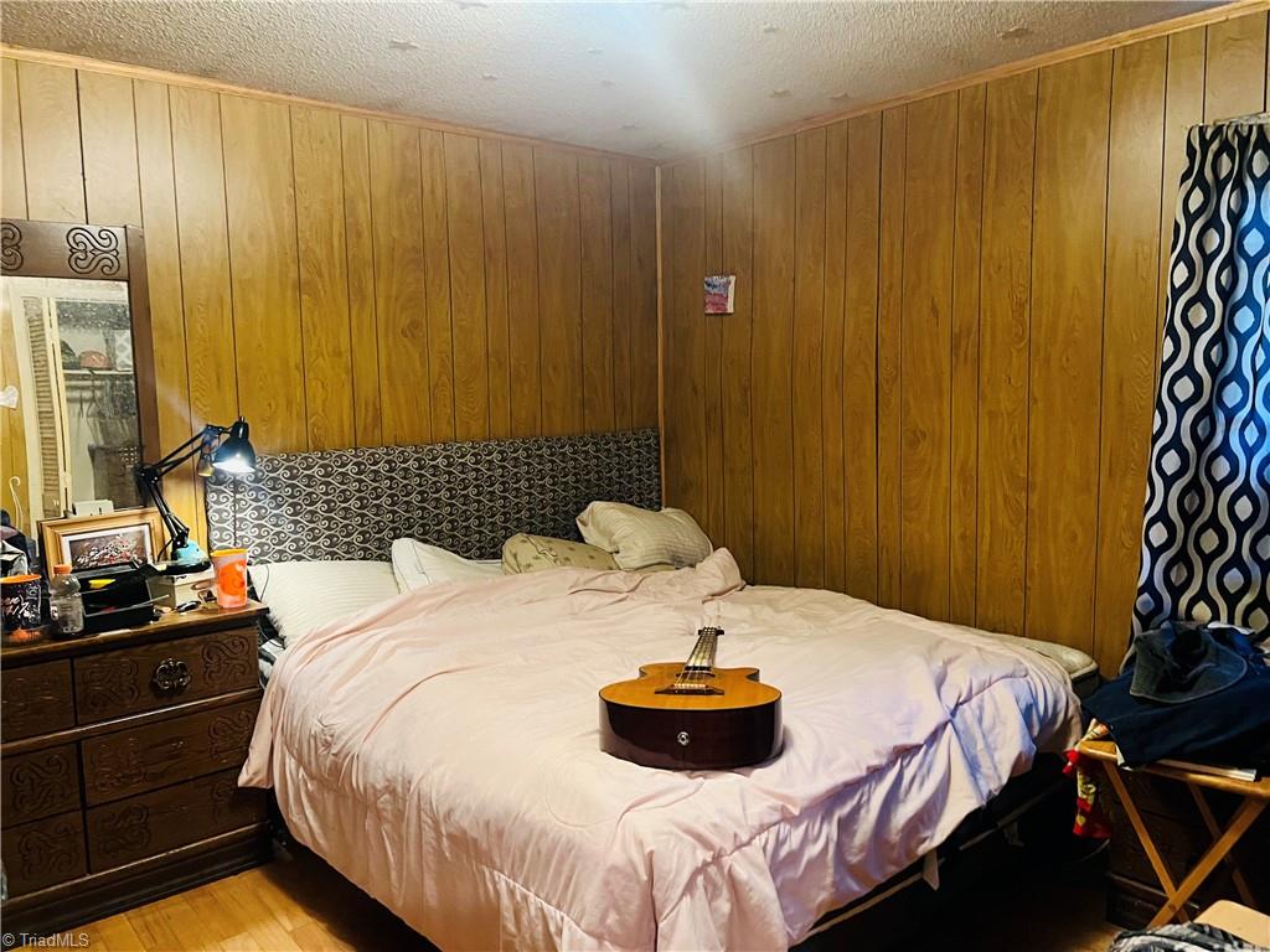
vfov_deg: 53.1
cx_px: 635
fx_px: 954
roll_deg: +1.8
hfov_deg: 67.3
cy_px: 476
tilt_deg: -7.0
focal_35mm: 26
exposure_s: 1/30
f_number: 1.5
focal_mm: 5.7
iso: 500
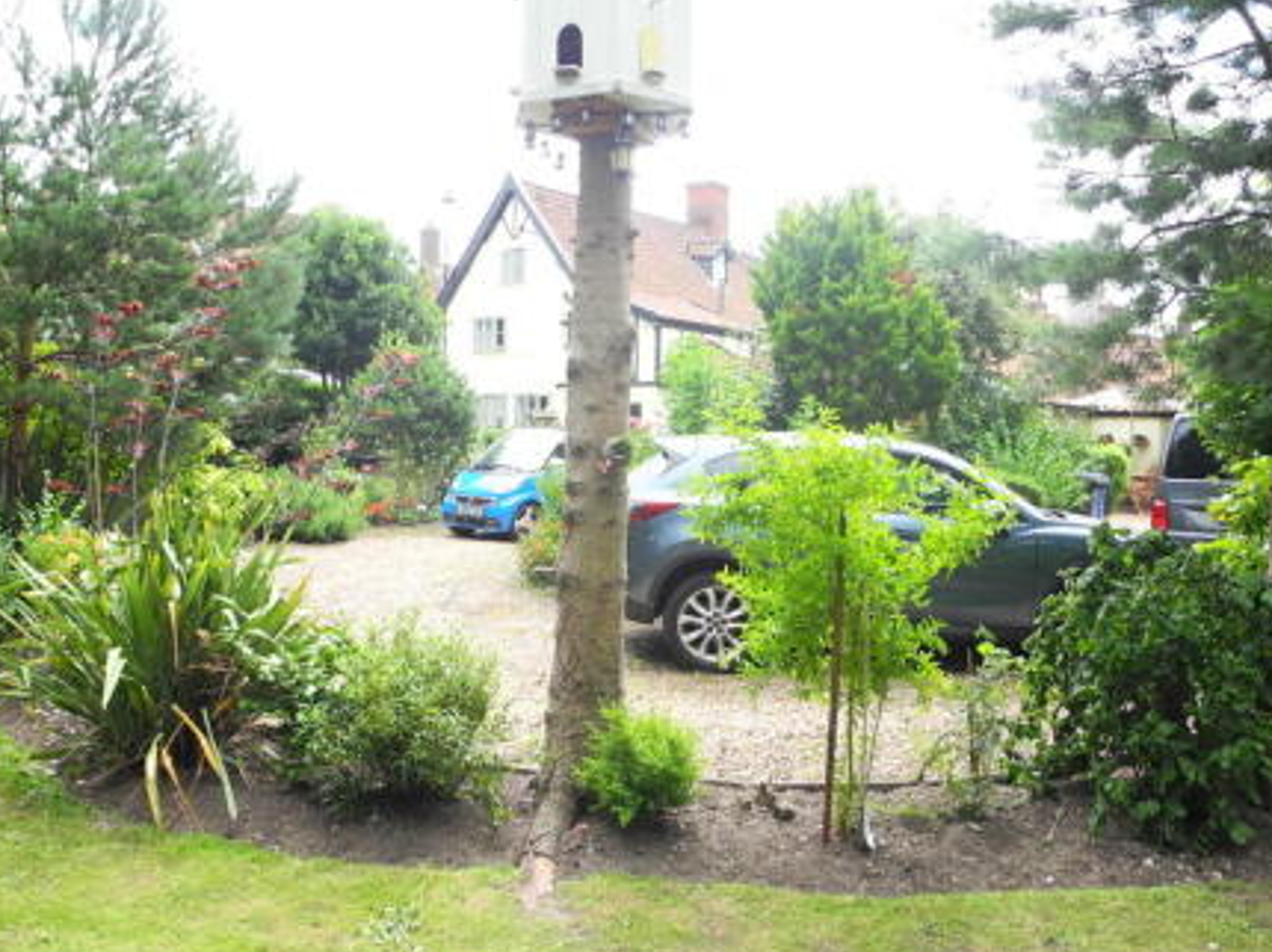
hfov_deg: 49.0
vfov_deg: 37.7
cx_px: 640
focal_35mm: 38
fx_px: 1396
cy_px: 480
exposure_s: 1/290
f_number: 2.8
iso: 100
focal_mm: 6
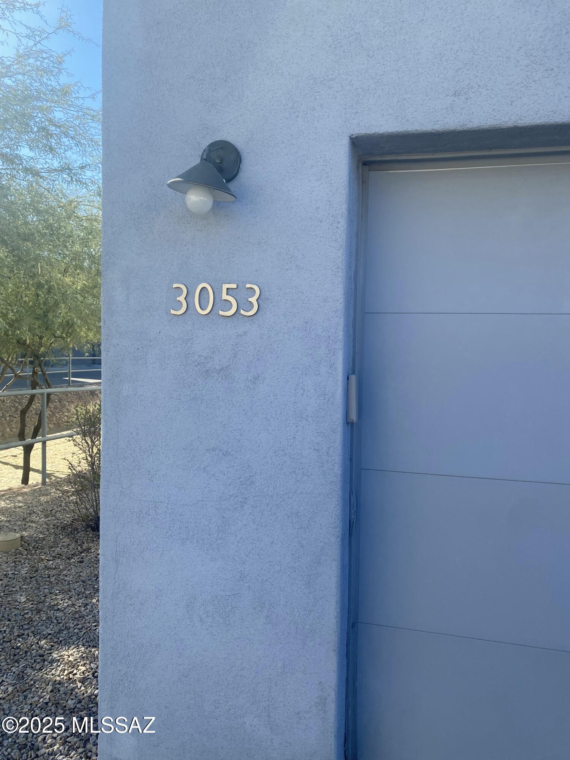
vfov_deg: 67.3
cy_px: 380
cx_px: 285
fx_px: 571
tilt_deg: -2.3
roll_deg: -1.4
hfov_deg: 53.1
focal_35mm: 26
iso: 32
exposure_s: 1/1016
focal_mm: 4.25
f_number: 1.8
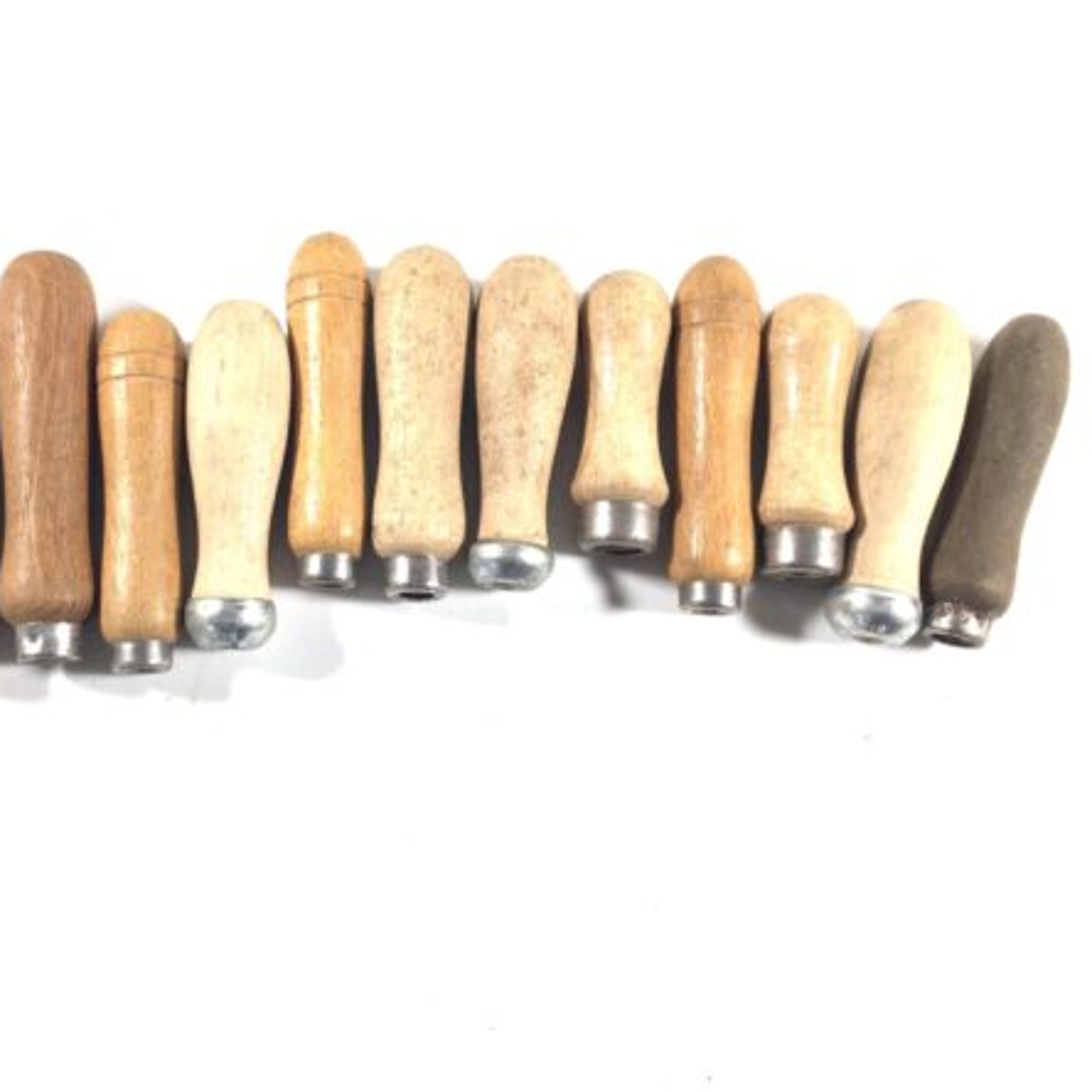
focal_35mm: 37
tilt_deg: -79.1
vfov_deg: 44.9
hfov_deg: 44.3
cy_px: 541
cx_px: 371
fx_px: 1321
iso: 25
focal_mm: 3.3
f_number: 2.4
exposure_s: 1/50
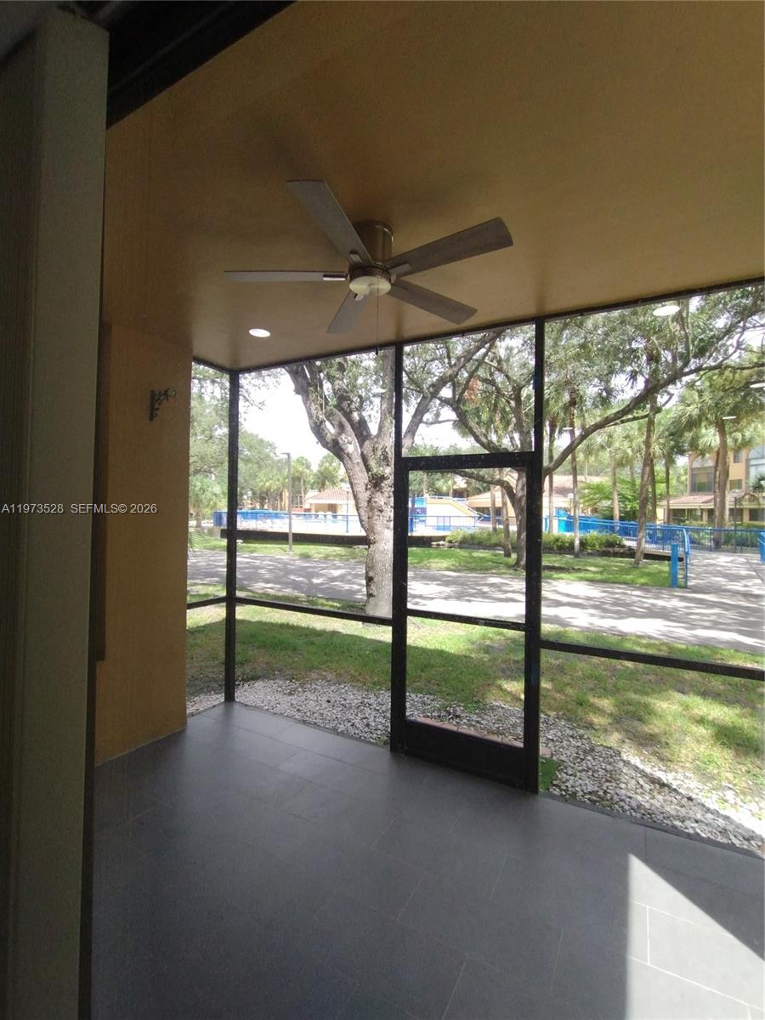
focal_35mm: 16
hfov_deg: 78.1
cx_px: 382
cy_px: 510
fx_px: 471
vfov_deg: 94.5
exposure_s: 1/120
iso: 105
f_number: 2.2
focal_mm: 1.66
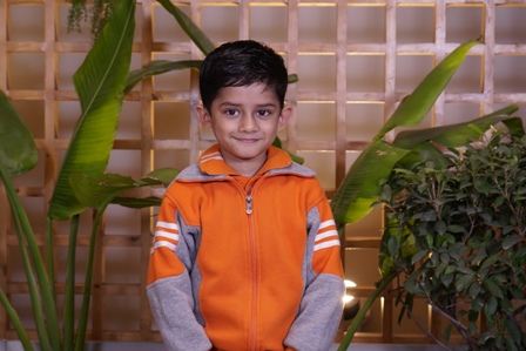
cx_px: 263
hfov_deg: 29.2
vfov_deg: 19.7
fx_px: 1008
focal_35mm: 69
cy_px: 176
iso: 500
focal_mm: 46
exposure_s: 1/125
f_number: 4.5
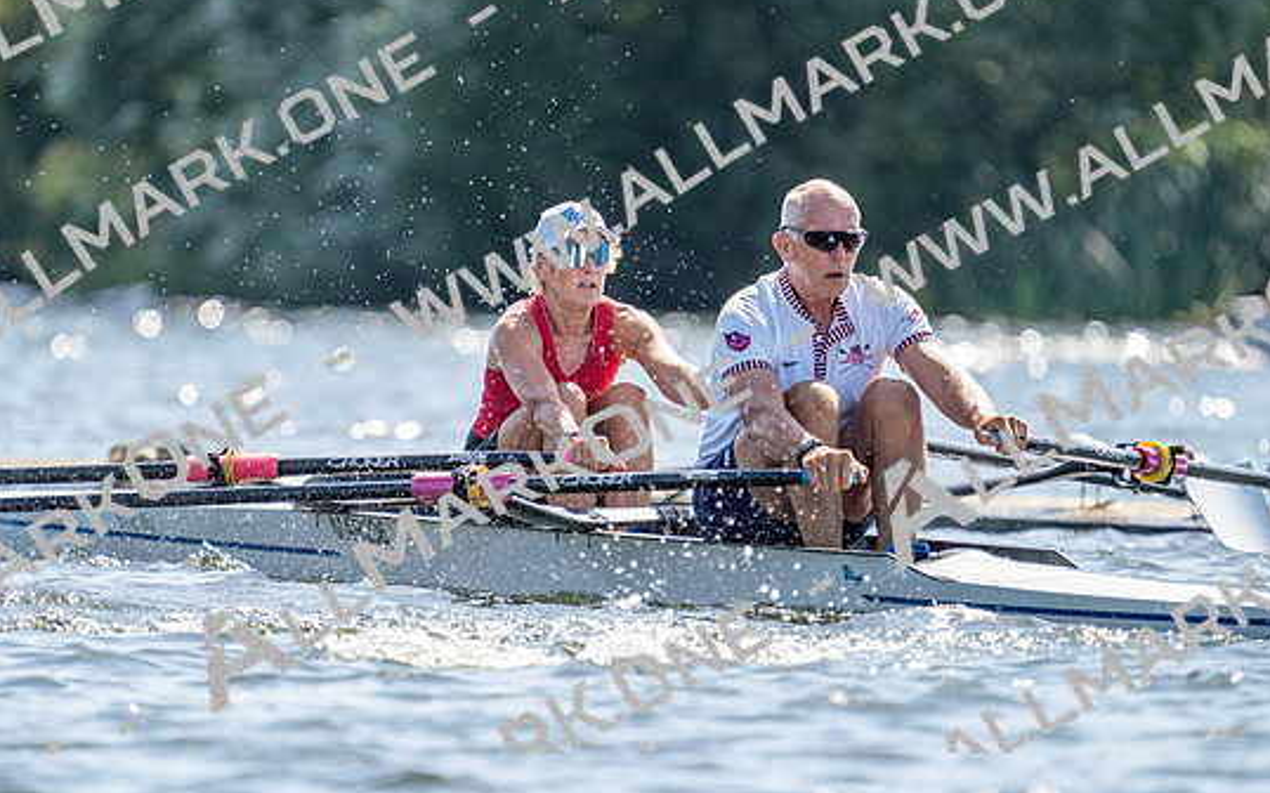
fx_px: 22839
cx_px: 682
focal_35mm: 660
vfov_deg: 2.0
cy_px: 348
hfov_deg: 3.2
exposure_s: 1/2000
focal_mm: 600
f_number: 6.3
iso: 500
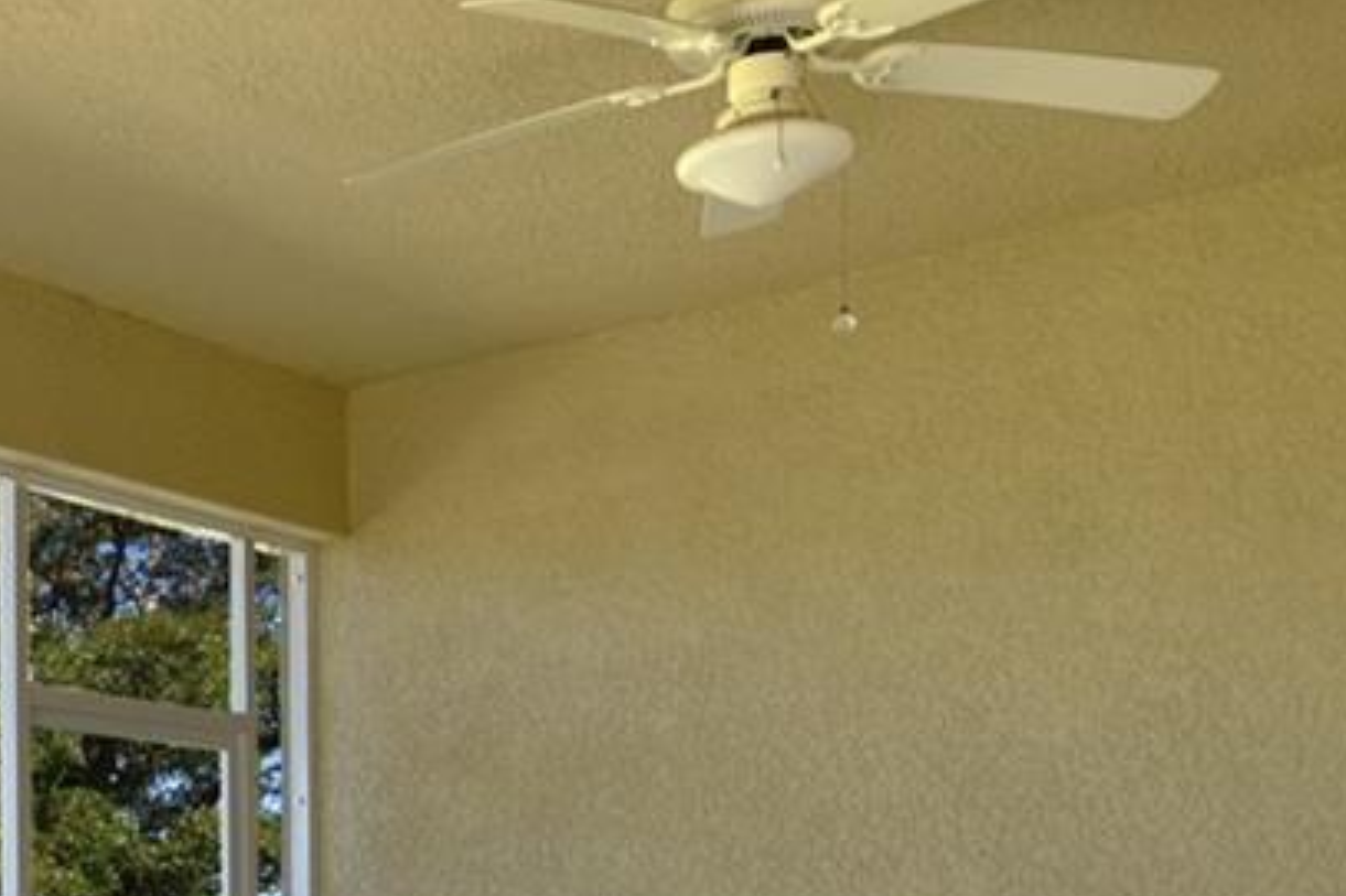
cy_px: 1015
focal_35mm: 59
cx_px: -327
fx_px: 2205
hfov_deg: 28.8
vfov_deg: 21.6
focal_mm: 10
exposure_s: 1/60
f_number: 4
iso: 125
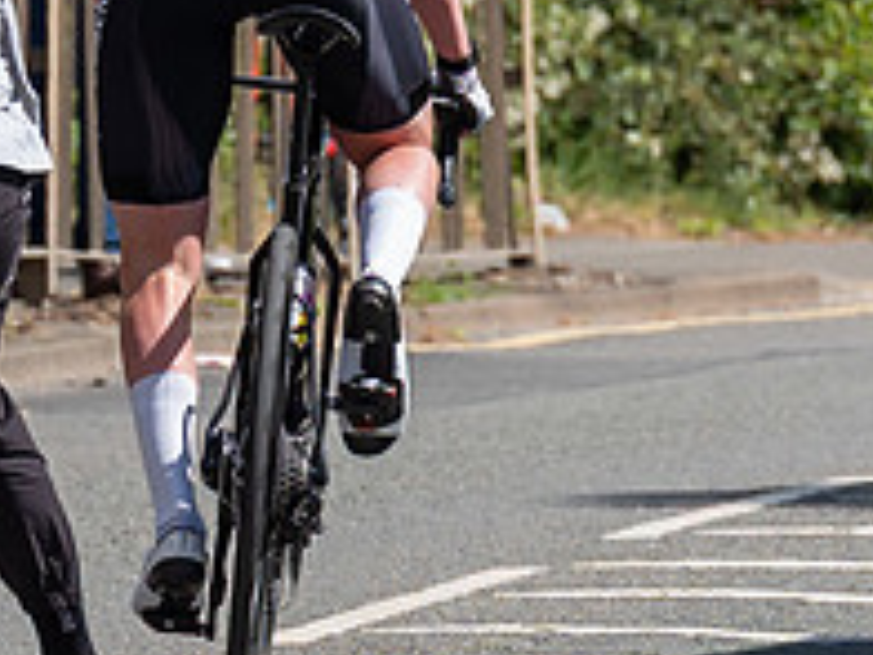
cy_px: 206
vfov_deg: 1.2
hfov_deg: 1.5
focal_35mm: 1281
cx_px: -262
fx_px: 32306
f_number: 5.6
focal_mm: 200
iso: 250
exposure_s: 1/1000
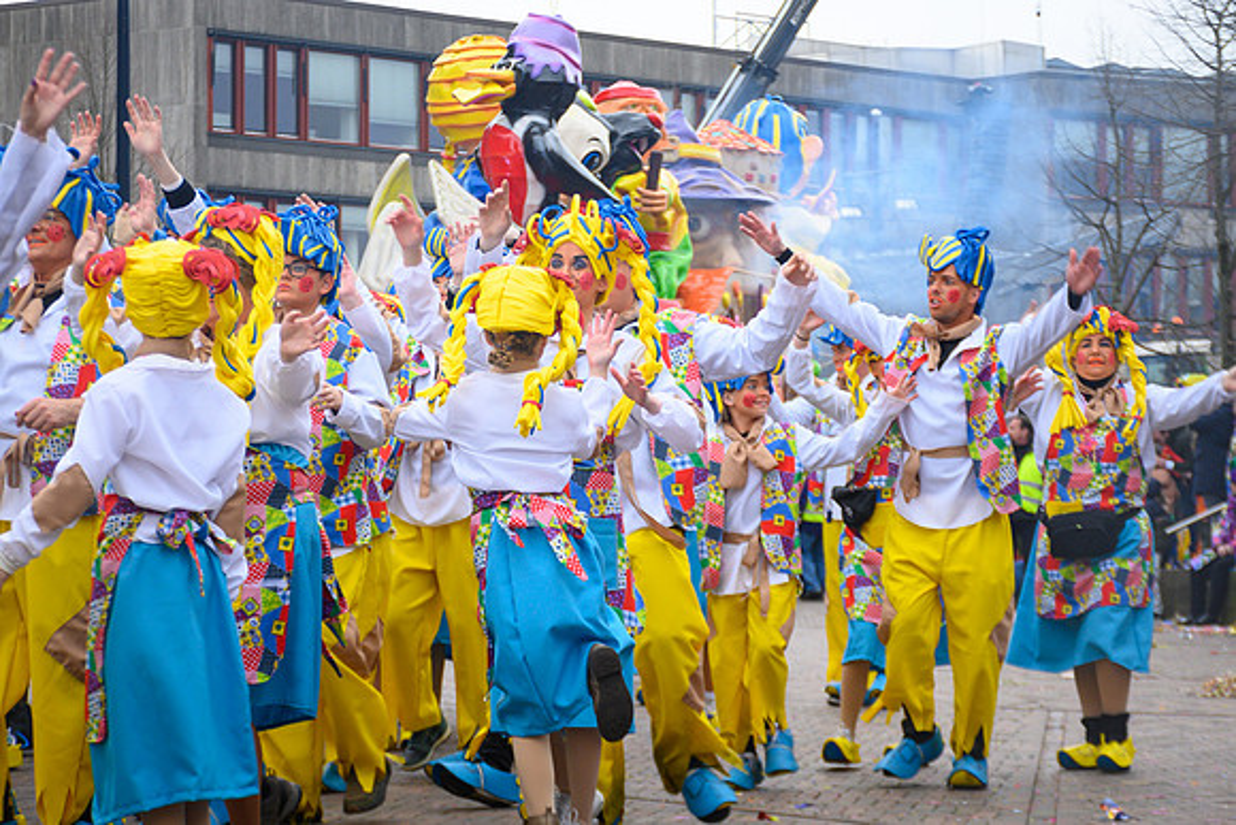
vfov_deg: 12.2
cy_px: 411
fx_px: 3859
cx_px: 593
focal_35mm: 112
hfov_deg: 18.2
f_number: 5
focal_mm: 70
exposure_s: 1/160
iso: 400
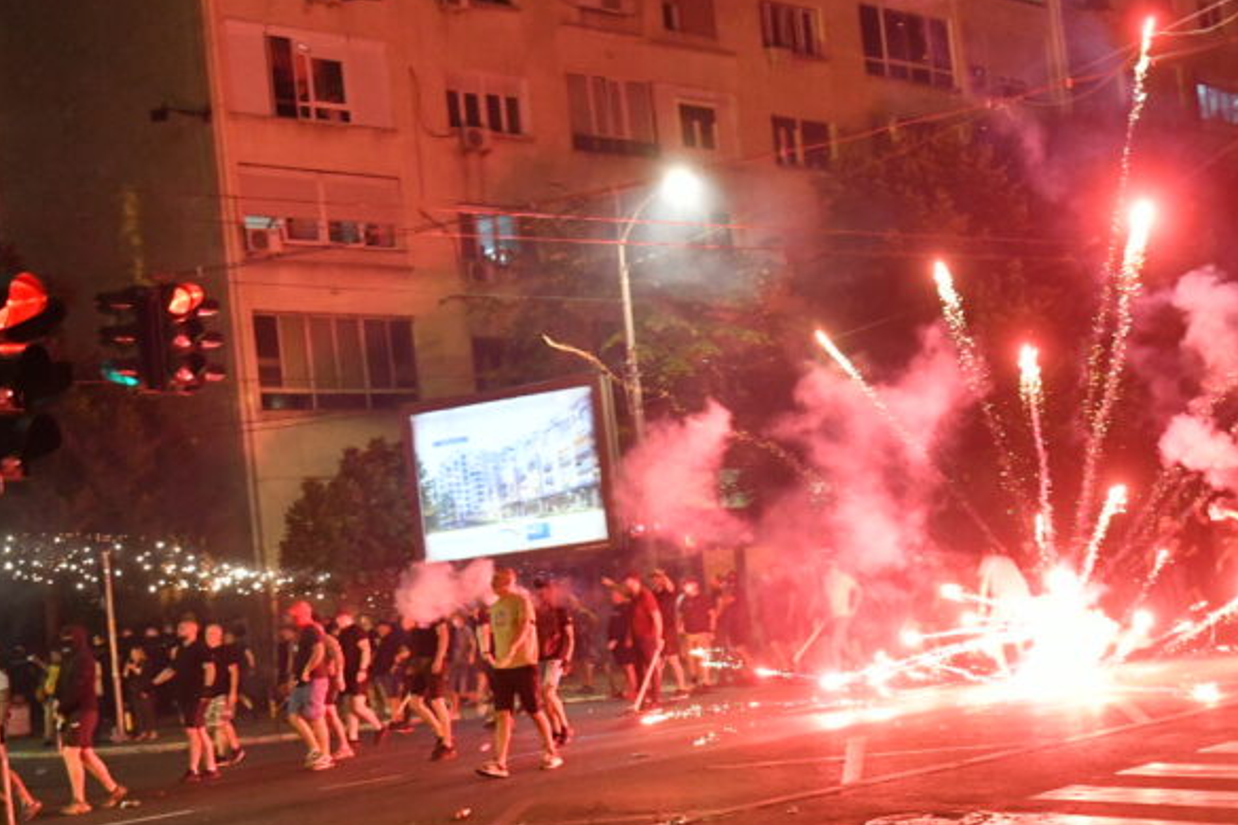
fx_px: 1926
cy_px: 595
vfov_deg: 24.0
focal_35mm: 56
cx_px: 736
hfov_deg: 35.5
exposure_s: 1/200
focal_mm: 32
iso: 6400
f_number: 2.8
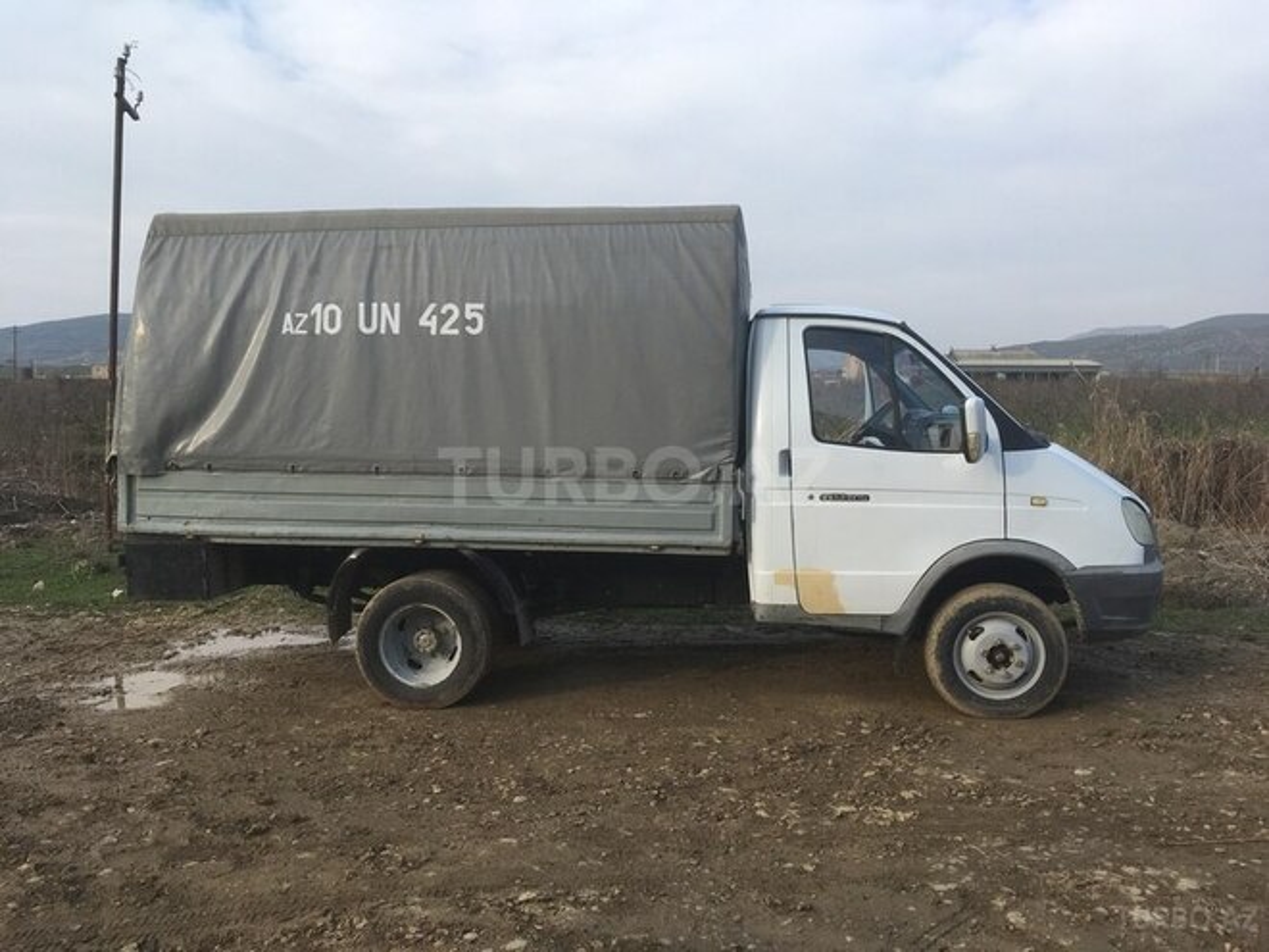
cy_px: 476
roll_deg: -0.1
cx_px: 634
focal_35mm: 29
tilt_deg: -2.2
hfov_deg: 61.7
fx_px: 1063
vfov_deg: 48.2
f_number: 2.2
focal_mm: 4.15
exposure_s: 1/582
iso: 25
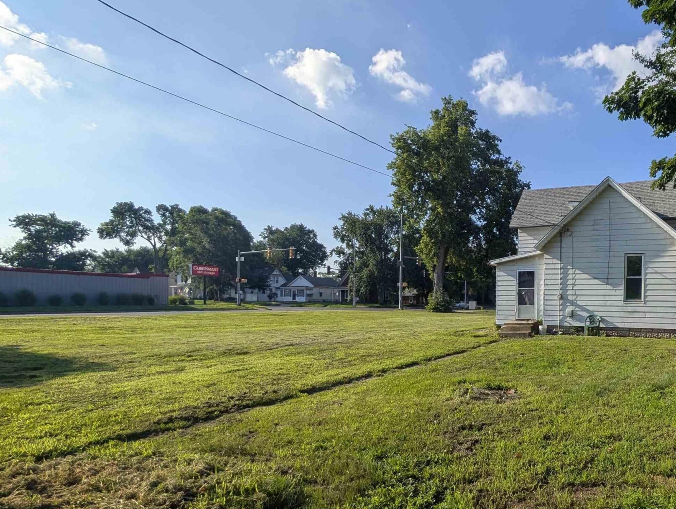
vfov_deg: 68.0
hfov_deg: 78.0
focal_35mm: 19
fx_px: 372
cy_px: 311
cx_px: 510
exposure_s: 1/3436
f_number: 1.7
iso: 53
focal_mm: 2.02
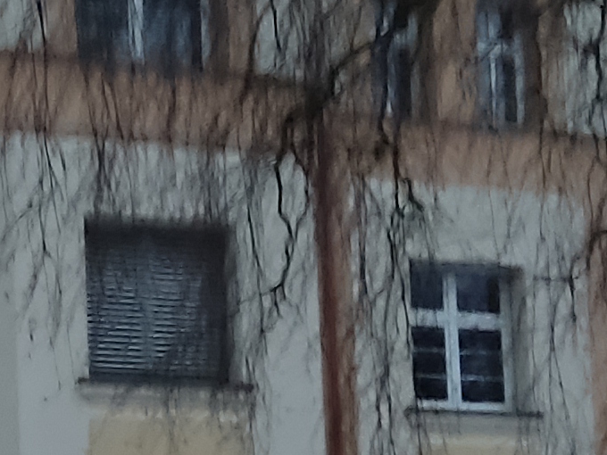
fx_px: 2578
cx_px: -230
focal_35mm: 147
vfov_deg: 10.0
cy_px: 444
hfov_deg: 12.9
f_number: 1.79
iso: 618
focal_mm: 4.71
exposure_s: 1/33
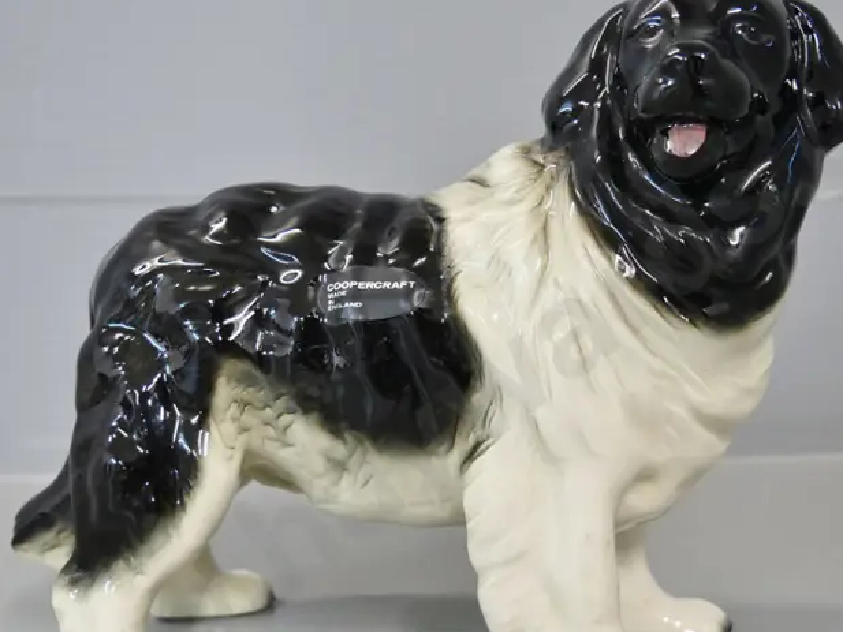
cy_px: 373
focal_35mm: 73
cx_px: 523
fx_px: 1778
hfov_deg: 26.6
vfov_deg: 20.2
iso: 1600
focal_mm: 22
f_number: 4.2
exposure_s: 1/60
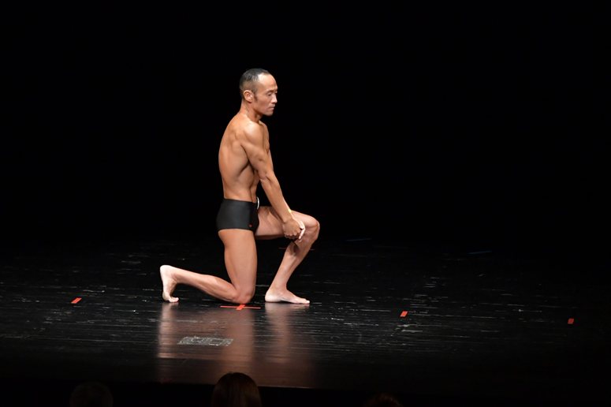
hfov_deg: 8.1
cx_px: 306
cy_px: 204
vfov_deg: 5.4
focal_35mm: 255
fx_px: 4326
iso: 4000
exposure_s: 1/400
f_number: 5.6
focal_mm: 170
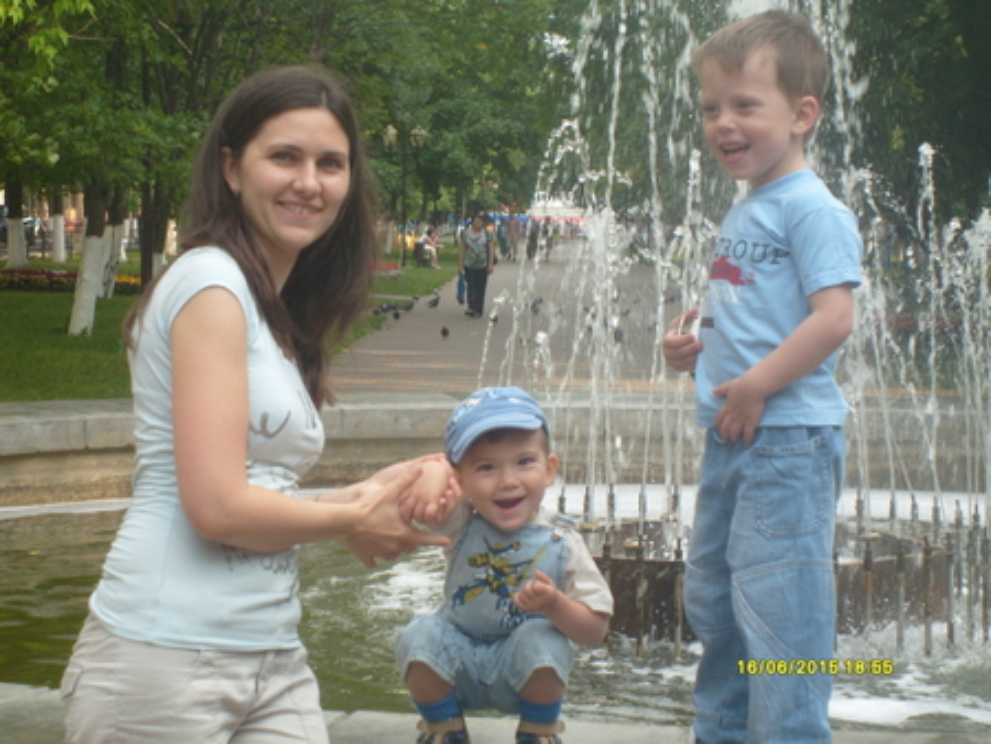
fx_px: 3036
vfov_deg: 14.0
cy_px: 372
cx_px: 496
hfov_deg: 18.5
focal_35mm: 106
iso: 80
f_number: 4.9
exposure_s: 1/125
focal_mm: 17.4
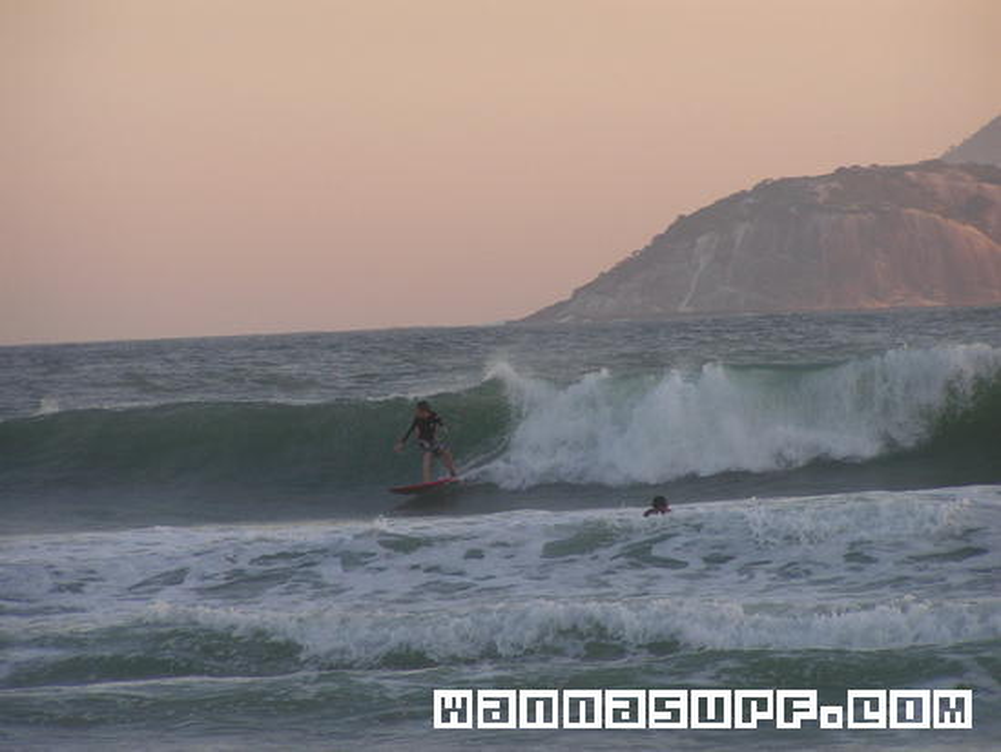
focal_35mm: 247
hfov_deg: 8.0
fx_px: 7144
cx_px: 500
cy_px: 376
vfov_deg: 6.0
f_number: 3.5
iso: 64
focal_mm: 37.8
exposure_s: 1/250
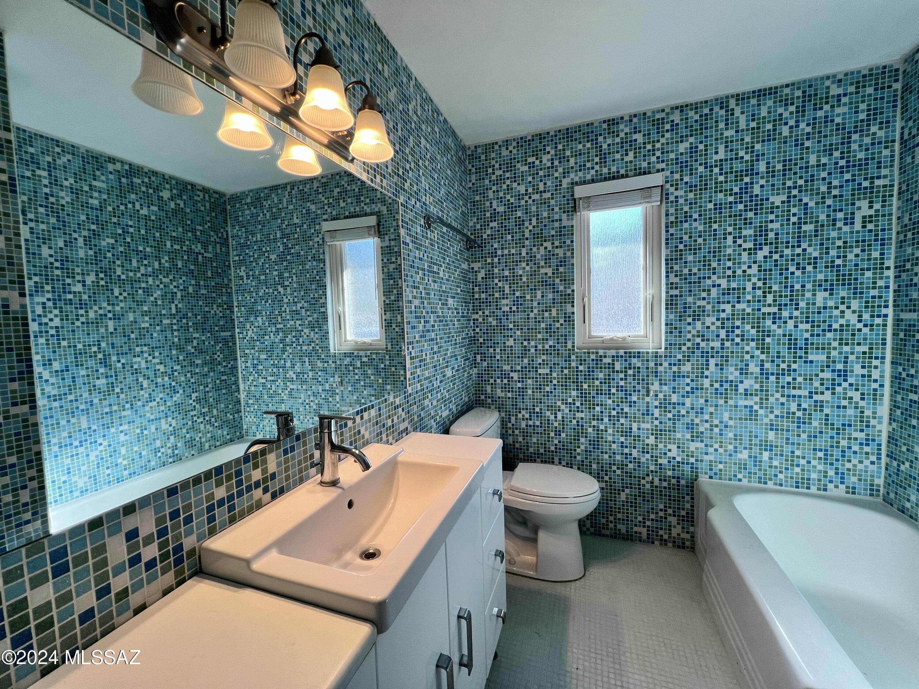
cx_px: 460
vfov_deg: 89.9
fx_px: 345
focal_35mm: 13
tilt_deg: -4.3
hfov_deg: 106.2
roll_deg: +2.1
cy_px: 344
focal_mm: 1.57
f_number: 1.8
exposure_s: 1/120
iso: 100
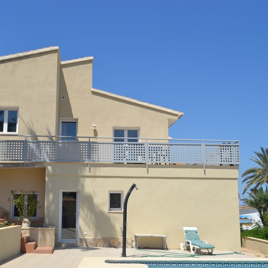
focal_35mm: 43
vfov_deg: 39.2
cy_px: 134
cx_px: 107
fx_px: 377
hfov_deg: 39.0
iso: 100
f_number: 9
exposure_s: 1/320
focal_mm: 22
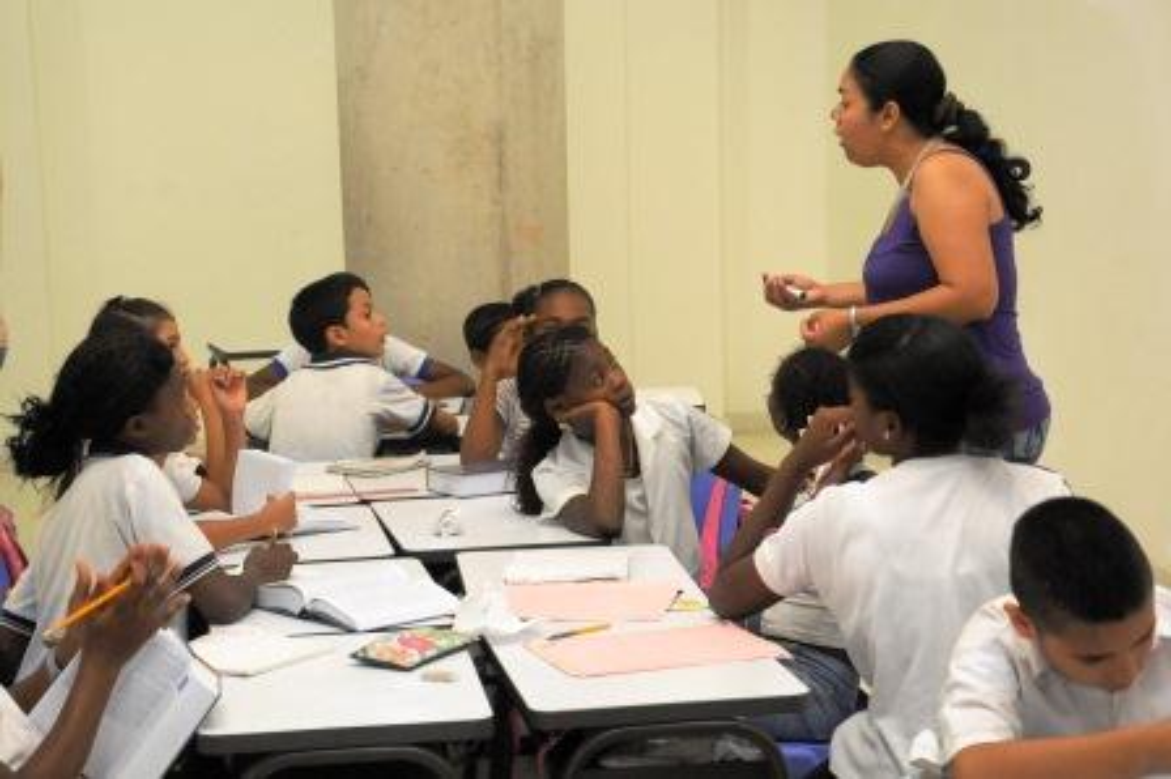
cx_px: 586
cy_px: 390
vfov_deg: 18.2
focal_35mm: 75
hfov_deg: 27.0
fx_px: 2438
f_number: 8
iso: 3200
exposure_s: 1/100
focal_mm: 50
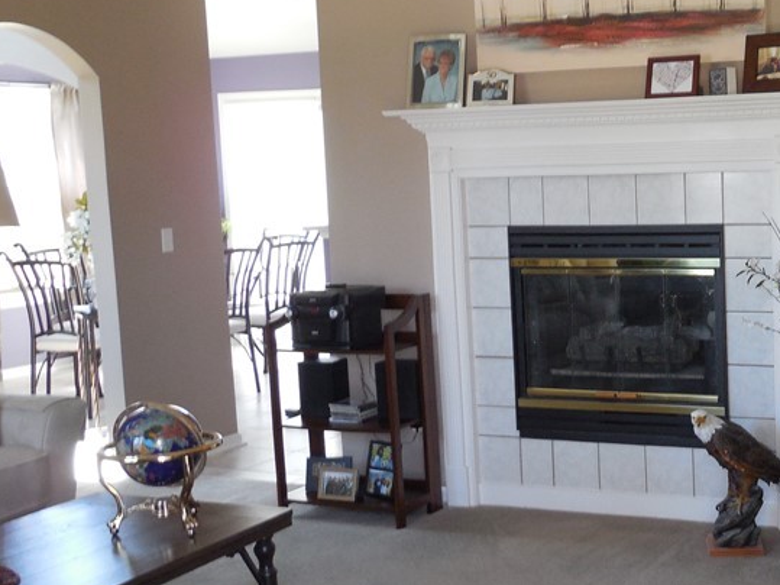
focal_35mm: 57
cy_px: 303
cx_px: 705
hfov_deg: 32.1
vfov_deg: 25.6
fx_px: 1284
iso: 250
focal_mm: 5.3
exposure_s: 1/30
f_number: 3.2
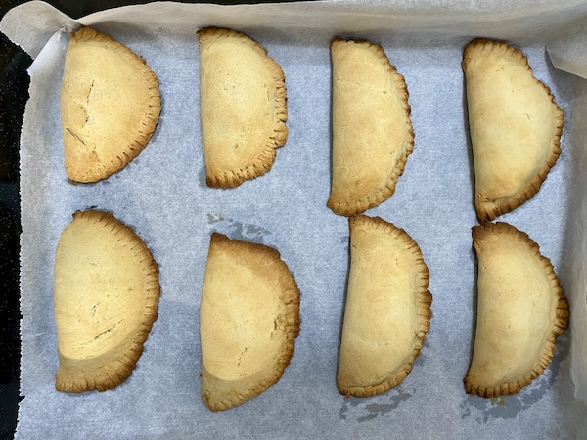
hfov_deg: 67.3
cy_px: 220
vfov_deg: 53.1
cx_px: 294
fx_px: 441
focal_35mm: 26
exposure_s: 1/49
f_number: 1.8
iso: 160
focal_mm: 4.25
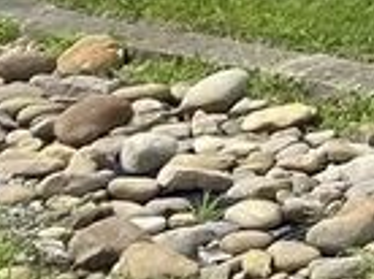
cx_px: 1331
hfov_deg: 7.9
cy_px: -612
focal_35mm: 193
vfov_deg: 6.8
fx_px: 2082
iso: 32
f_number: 1.8
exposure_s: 1/3610
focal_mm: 4.25
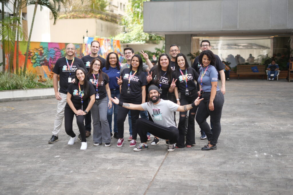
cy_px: 98
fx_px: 407
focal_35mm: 50
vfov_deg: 27.0
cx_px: 146
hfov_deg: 39.6
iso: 100
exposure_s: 1/400
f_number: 1.8
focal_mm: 50
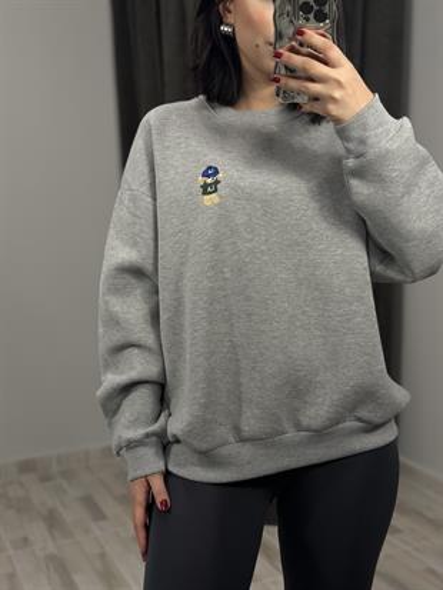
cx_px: 222
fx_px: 819
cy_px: 295
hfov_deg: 30.3
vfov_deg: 39.6
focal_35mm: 48
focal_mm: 6.86
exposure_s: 1/100
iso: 100
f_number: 1.78
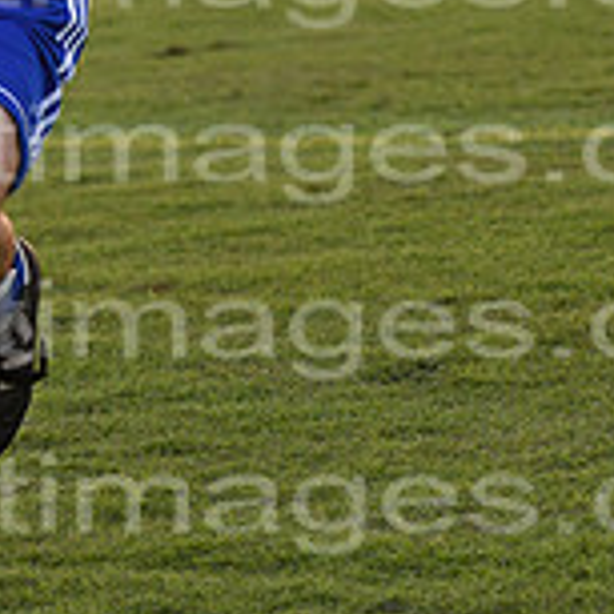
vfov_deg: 4.2
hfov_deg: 4.2
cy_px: 66
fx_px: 8328
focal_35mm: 415
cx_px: -32
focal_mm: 86
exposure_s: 1/800
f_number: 3.2
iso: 400
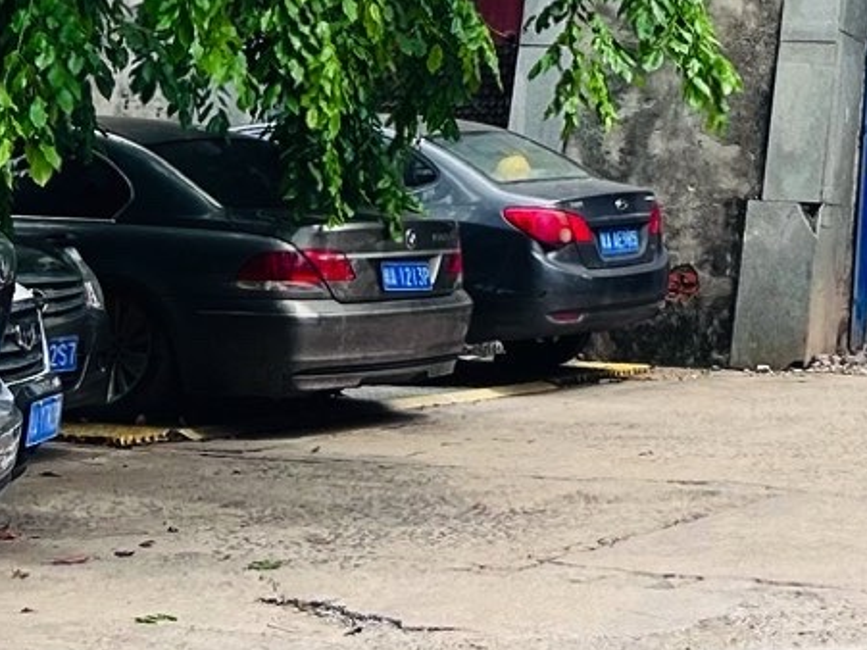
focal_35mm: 118
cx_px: 1253
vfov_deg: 11.0
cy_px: -775
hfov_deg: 15.5
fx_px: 2955
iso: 50
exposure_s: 1/1079
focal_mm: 5.7
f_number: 1.5
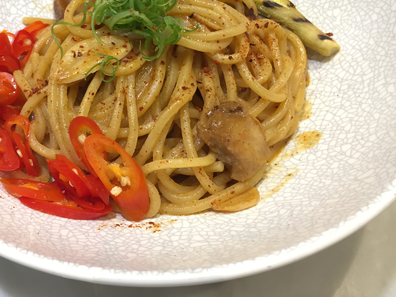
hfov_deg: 43.2
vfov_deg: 33.1
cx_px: 130
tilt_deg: -48.4
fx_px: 492
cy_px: 85
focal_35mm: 43
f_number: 2.2
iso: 32
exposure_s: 1/30
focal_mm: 4.15
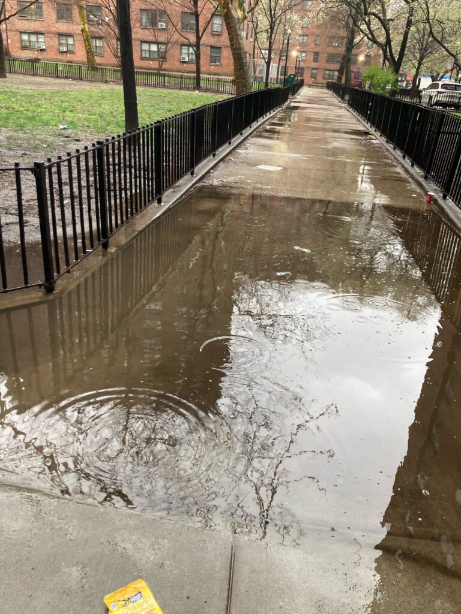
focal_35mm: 28
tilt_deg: -25.0
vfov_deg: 63.4
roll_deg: -4.9
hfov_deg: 49.7
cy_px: 307
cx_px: 230
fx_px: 497
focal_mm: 3.99
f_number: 1.8
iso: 80
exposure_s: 1/82
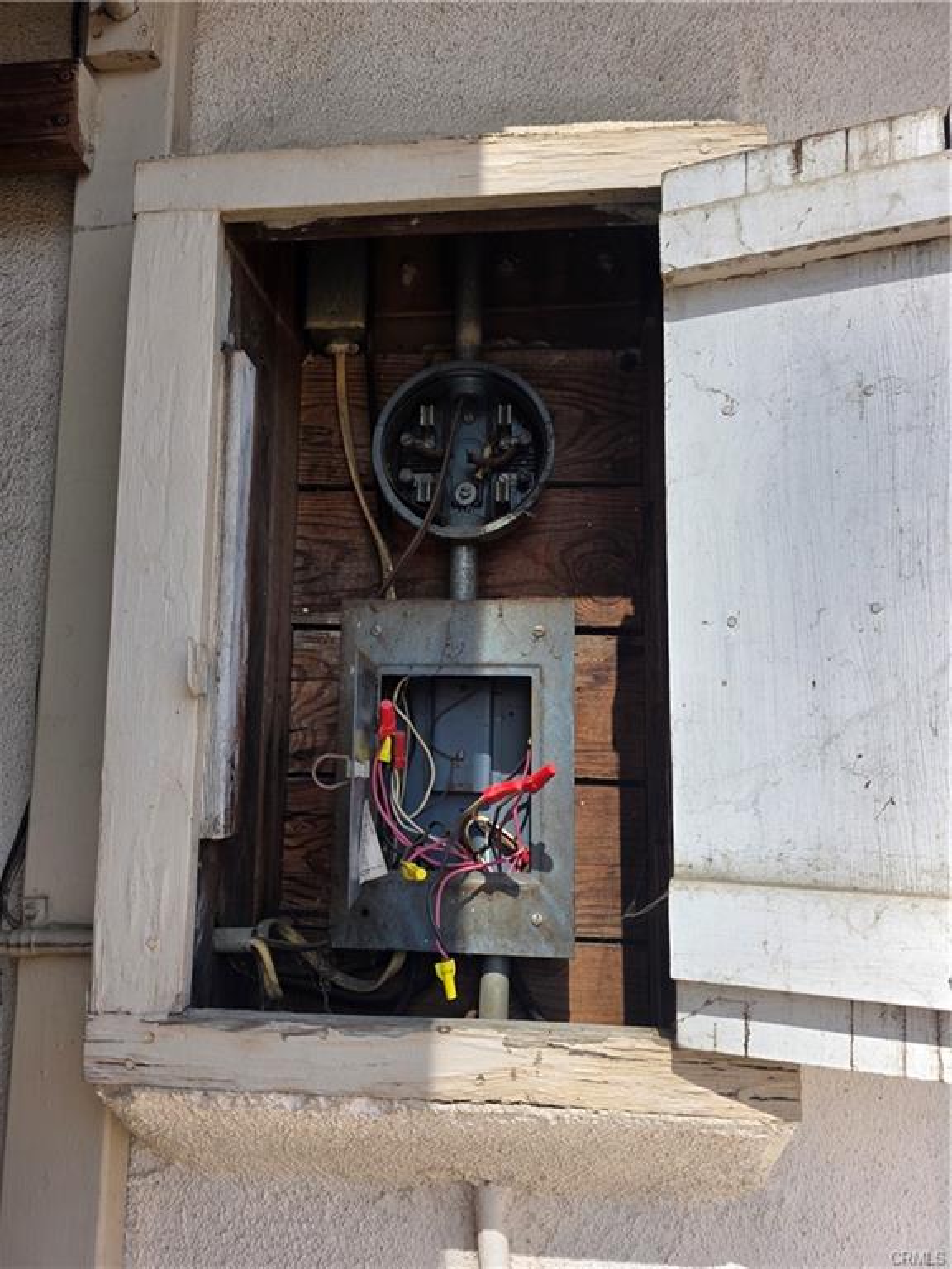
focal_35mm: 23
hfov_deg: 58.9
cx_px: 476
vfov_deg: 73.9
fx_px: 843
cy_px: 634
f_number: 1.7
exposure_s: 1/2043
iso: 80
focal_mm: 6.3
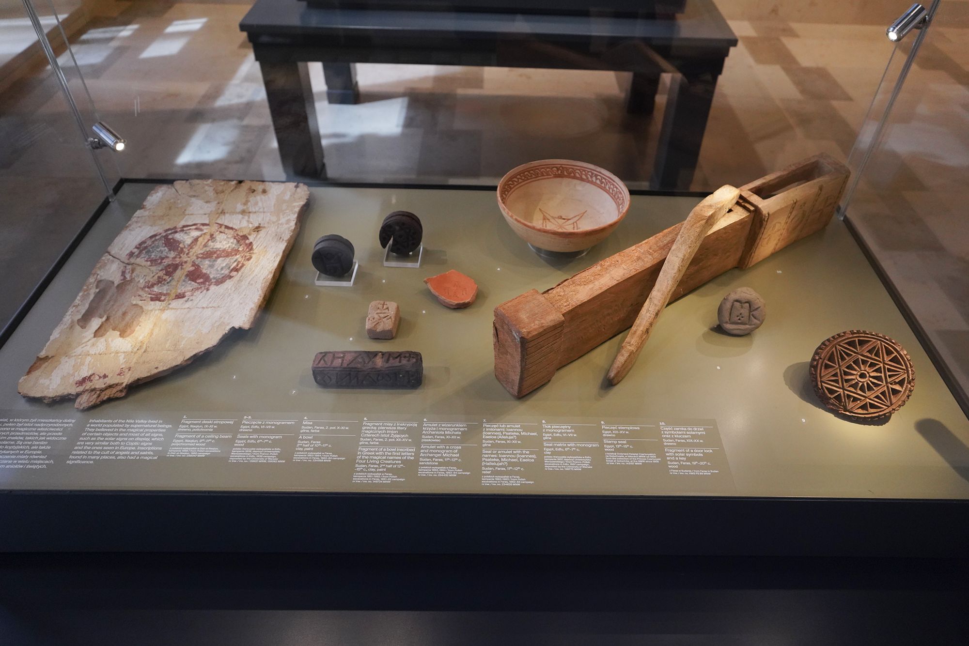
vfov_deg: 53.1
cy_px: 323
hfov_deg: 73.7
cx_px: 484
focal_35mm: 24
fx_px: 646
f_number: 5
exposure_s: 1/80
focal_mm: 24
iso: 3200
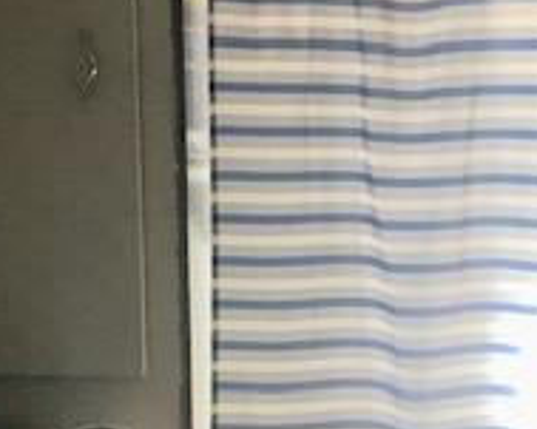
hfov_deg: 19.9
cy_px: 392
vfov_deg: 15.8
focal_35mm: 96
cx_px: 327
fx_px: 1525
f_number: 2.2
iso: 32
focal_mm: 4.15
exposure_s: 1/30
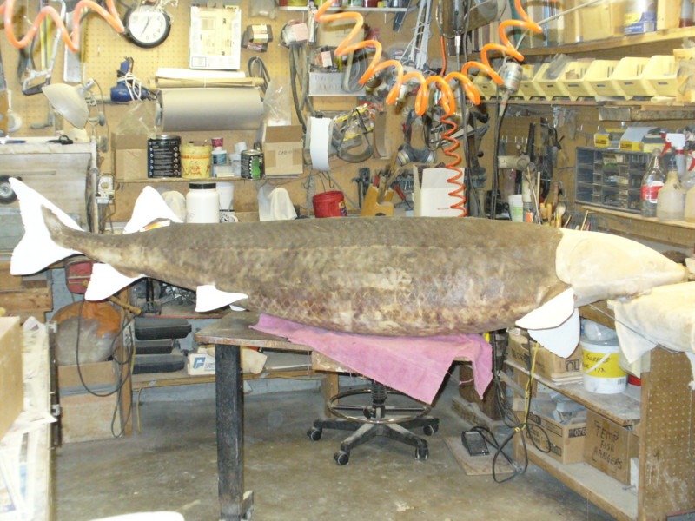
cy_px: 260
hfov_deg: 39.7
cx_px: 348
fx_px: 964
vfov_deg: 30.3
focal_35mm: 48
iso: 400
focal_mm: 7.9
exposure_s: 1/60
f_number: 3
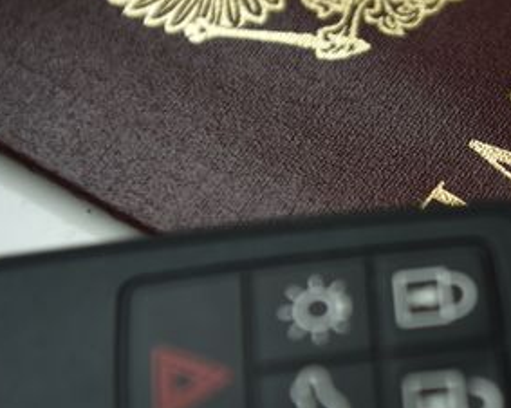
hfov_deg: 13.2
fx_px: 2176
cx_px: 520
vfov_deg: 10.7
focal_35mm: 144
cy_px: 202
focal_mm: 62
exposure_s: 1/2000
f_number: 3.5
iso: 2500
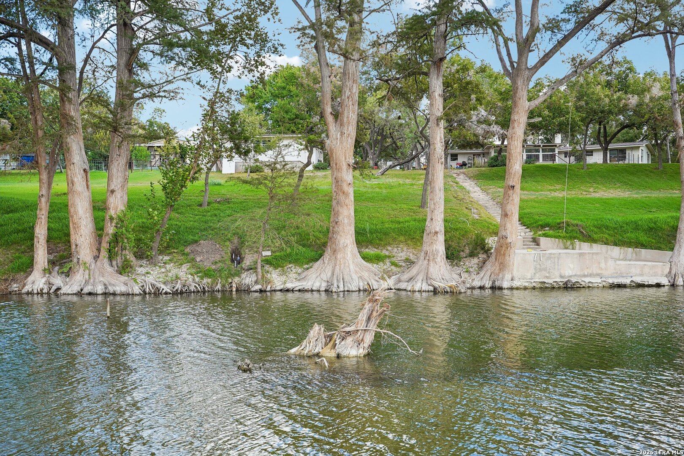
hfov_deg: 54.4
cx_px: 342
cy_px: 228
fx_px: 665
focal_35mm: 35
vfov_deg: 37.9
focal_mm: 35
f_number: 8
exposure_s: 1/60
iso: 100
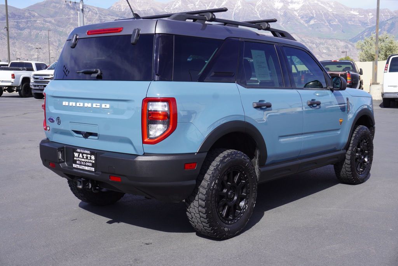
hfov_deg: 46.4
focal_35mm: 42
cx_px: 199
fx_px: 465
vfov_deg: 31.9
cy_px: 133
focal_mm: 28
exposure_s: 1/125
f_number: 9
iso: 100
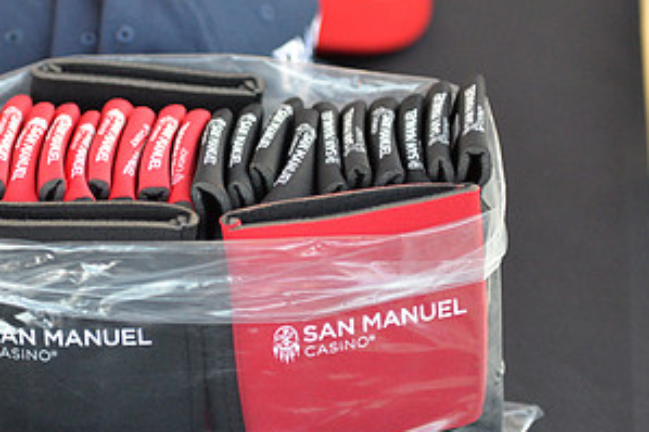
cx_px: 111
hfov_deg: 15.0
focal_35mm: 136
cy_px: 170
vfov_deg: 10.1
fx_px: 2450
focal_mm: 70
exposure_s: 1/1000
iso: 3200
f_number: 2.8
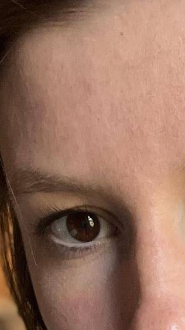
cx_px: 436
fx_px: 1038
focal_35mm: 119
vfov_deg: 15.6
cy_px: 583
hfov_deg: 9.2
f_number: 2.2
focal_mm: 2.71
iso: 160
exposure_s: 1/60
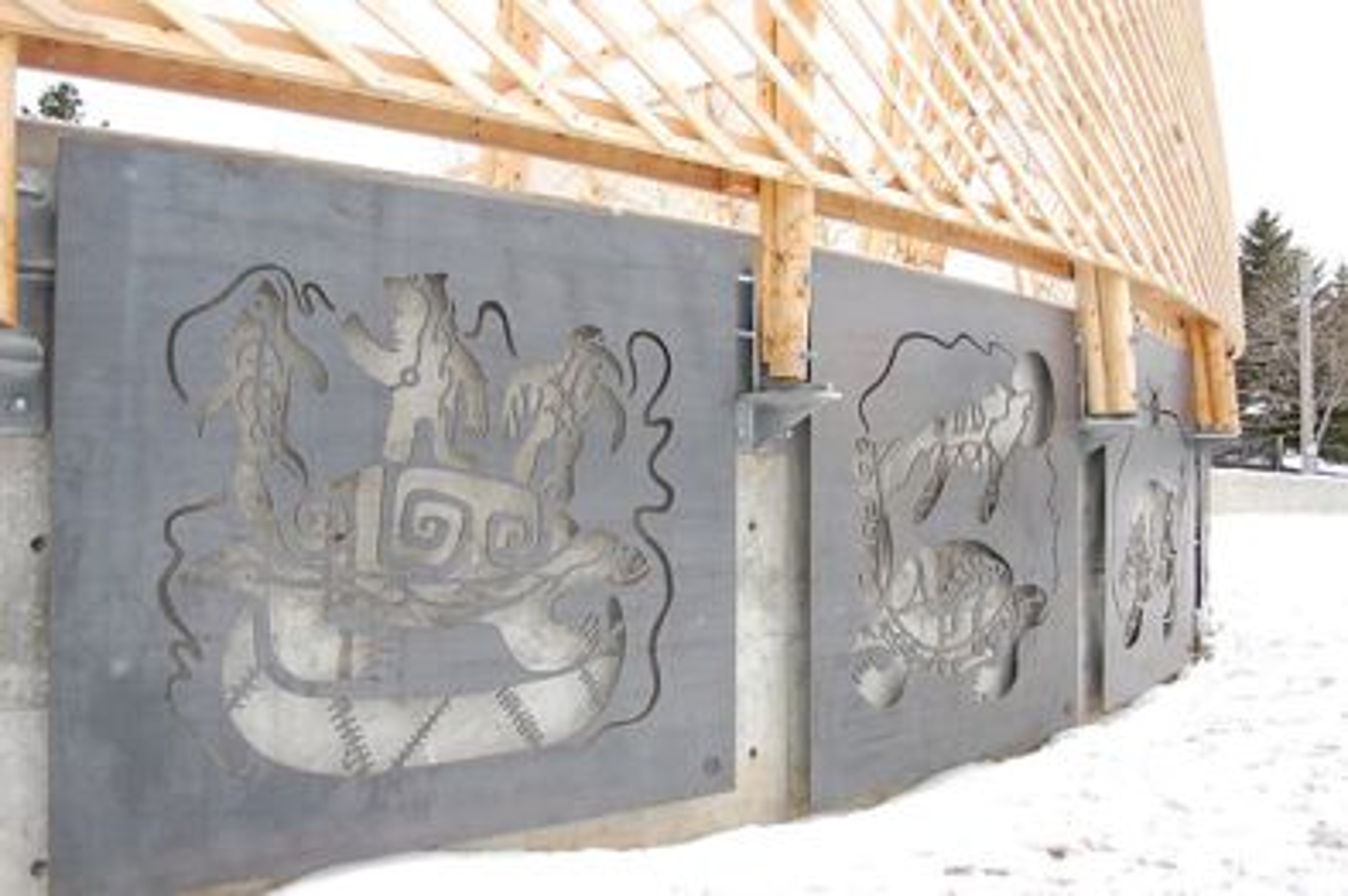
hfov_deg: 51.3
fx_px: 1403
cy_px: 448
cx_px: 674
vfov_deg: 35.4
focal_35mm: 38
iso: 360
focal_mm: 25
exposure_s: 1/125
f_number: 5.6
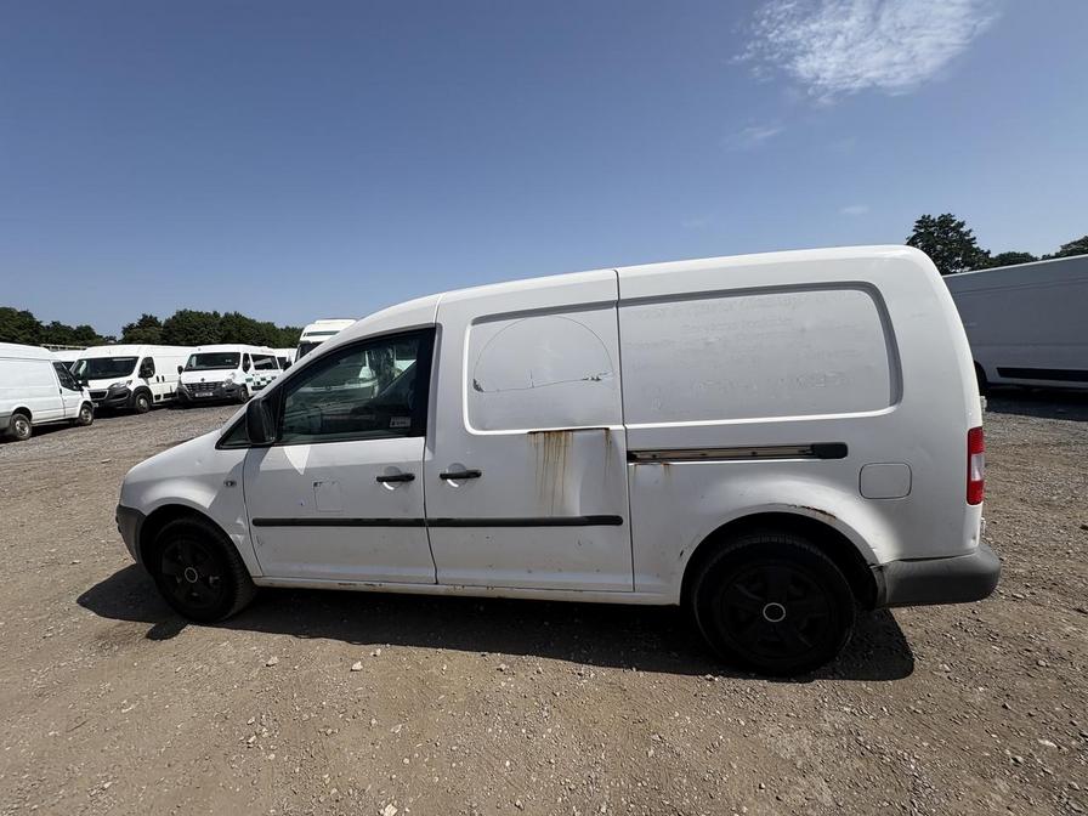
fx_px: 440
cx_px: 544
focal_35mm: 14
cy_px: 408
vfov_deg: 85.7
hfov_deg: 102.1
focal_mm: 2.22
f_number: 2.2
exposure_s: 1/2874
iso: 50
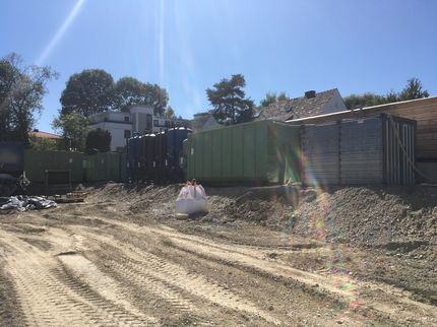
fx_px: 366
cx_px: 218
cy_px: 164
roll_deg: -0.4
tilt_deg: -0.3
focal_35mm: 29
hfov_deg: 61.7
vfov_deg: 48.2
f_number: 2.2
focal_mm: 4.15
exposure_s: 1/1451
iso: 25
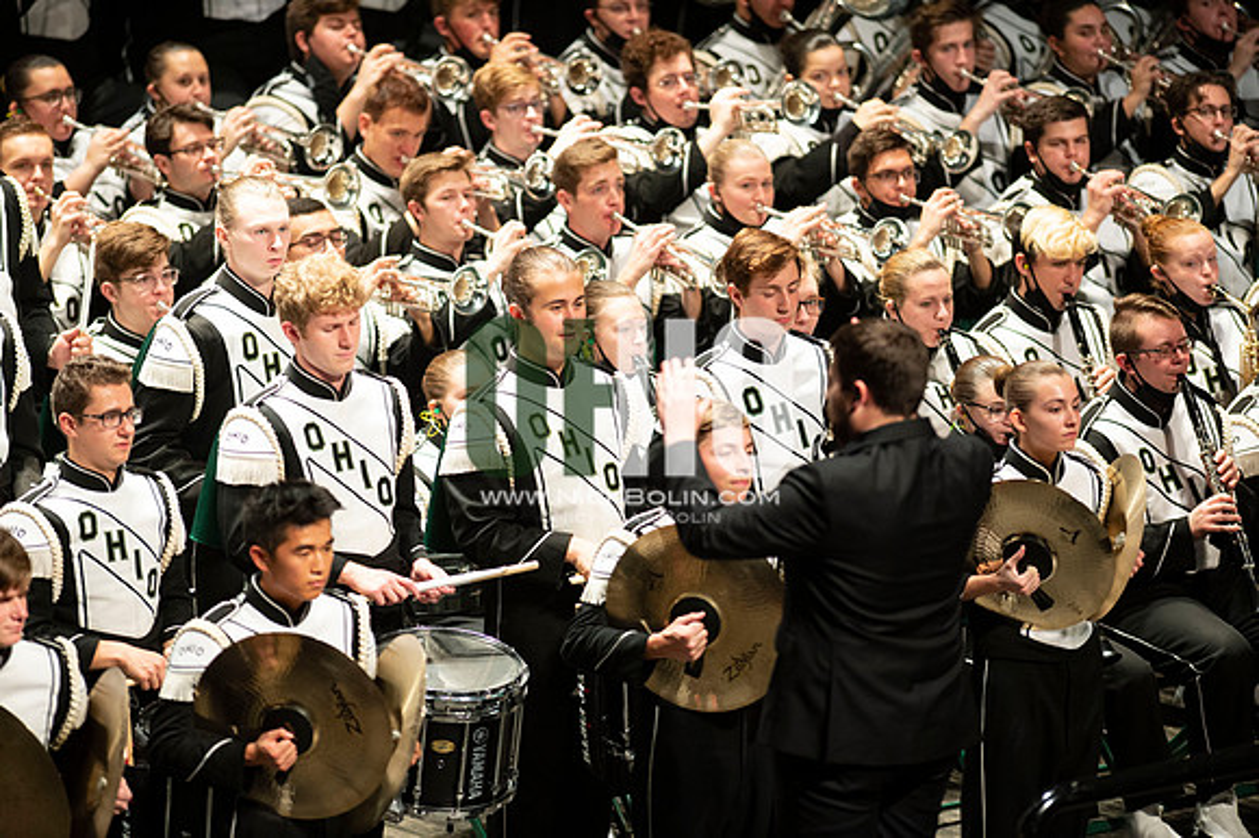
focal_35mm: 300
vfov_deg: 4.6
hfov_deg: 6.9
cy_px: 419
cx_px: 630
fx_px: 10485
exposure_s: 1/500
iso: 3200
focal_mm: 300
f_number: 2.8
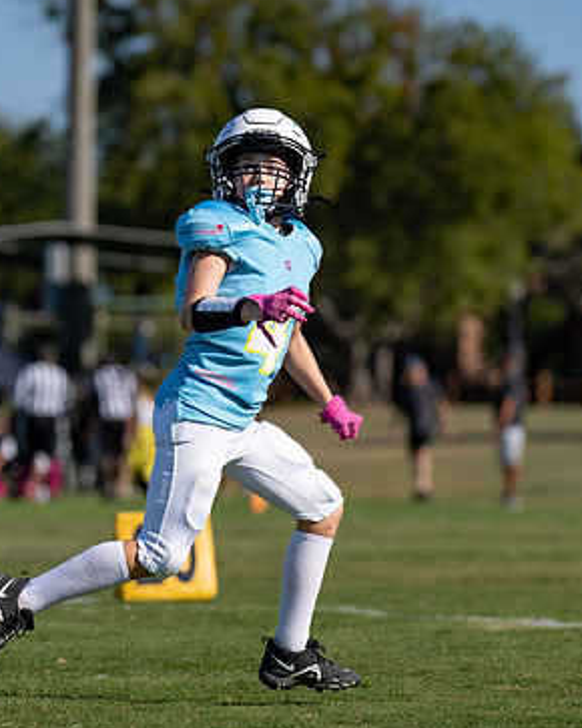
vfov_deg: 6.8
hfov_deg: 5.5
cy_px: 329
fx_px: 6098
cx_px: 218
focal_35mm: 283
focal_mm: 129
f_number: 2.8
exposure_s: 1/4000
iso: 100
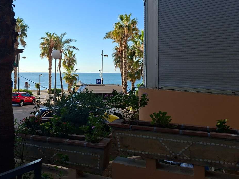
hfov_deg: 47.8
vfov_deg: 38.3
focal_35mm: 37
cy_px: 61
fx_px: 255
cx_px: 54
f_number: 1.8
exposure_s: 1/1653
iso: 50
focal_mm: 5.54
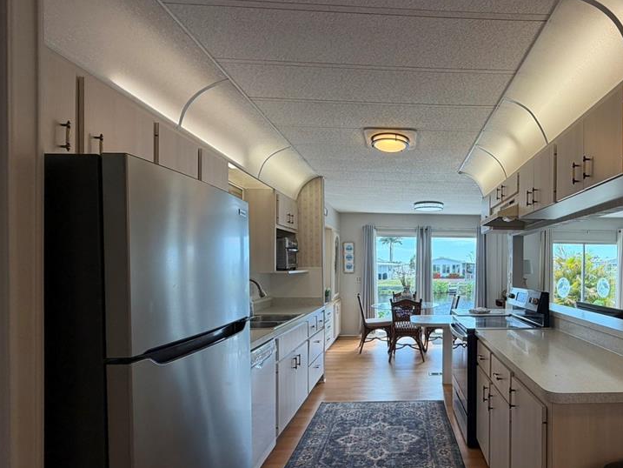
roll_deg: +0.0
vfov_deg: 65.6
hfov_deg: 78.6
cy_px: 271
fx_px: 360
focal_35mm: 20
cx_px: 423
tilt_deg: -0.1
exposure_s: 1/120
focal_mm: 2.22
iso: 64
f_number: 2.2
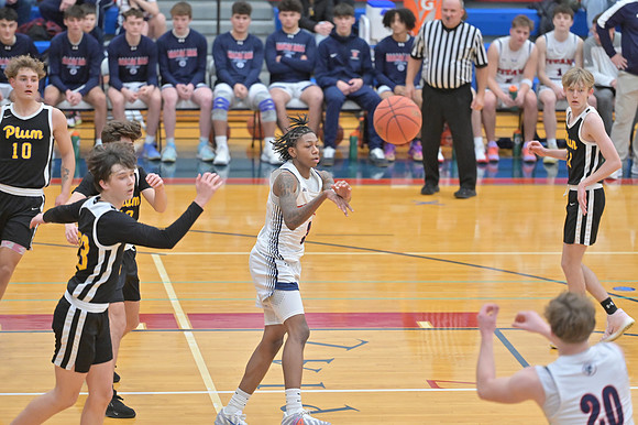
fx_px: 3277
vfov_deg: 7.4
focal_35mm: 185
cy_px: 212
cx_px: 319
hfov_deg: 11.1
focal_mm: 185
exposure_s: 1/800
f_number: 4
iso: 7200
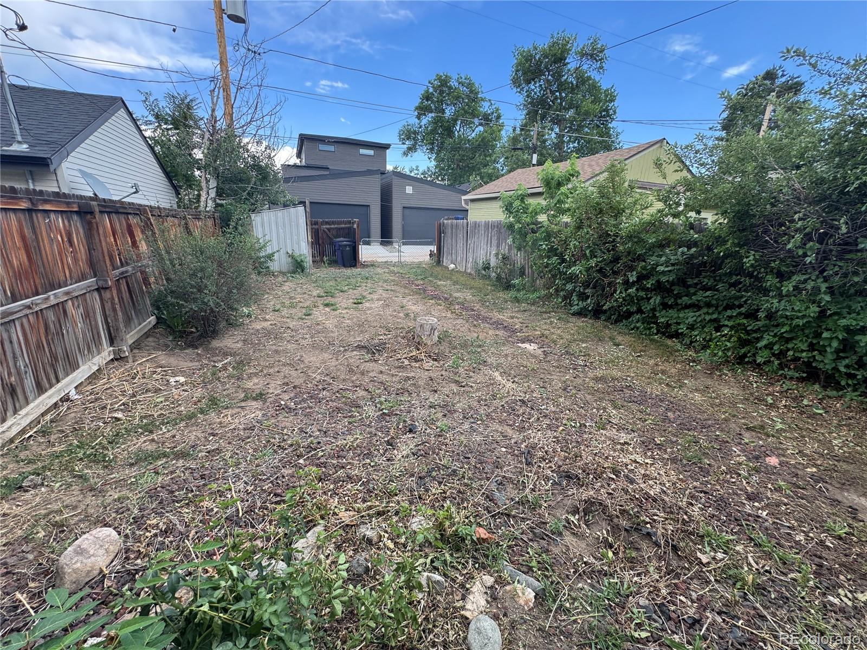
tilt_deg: -14.3
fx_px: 351
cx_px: 434
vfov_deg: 85.7
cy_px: 325
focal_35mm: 14
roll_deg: -0.8
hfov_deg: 102.1
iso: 40
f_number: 2.2
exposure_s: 1/176
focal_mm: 2.22
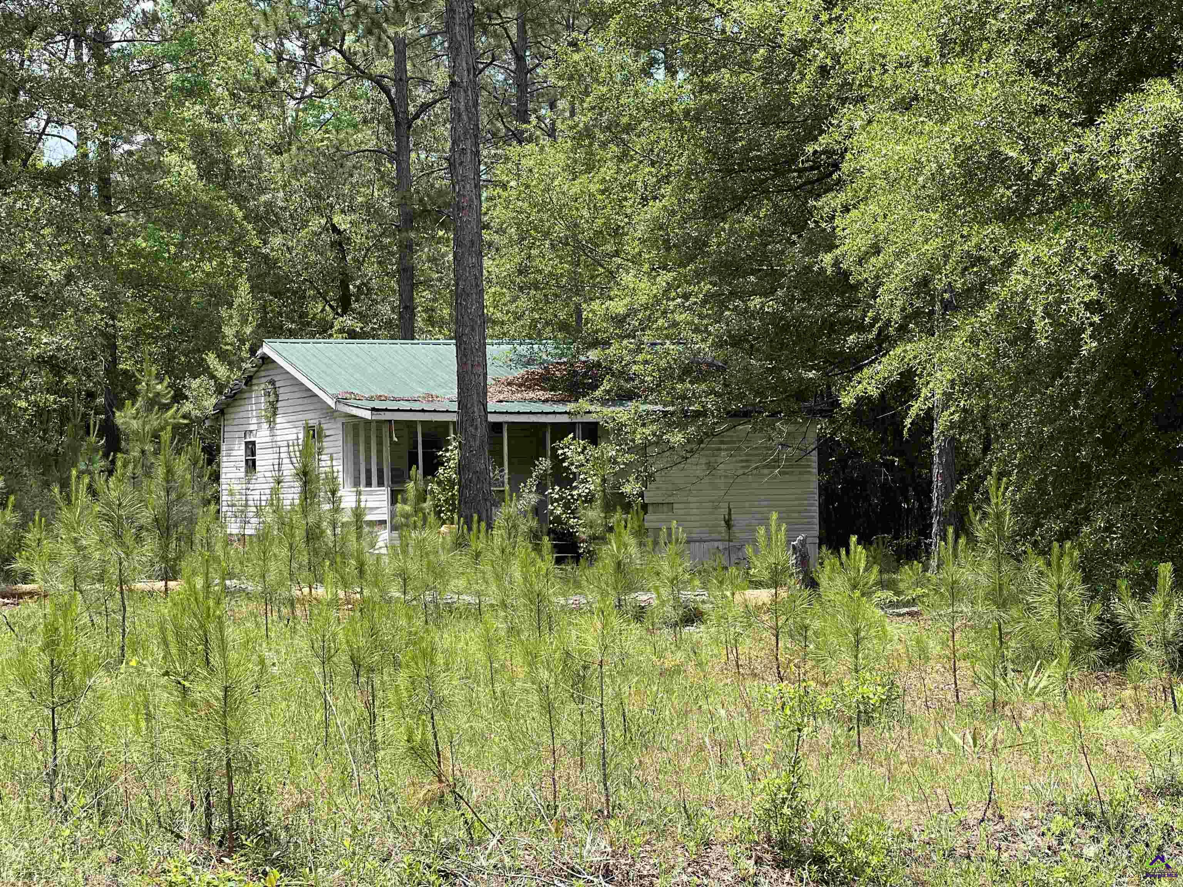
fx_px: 2631
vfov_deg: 19.1
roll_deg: +0.0
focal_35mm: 77
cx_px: 592
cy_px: 444
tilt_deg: +1.8
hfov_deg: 25.3
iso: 25
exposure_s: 1/182
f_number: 2.8
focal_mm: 9
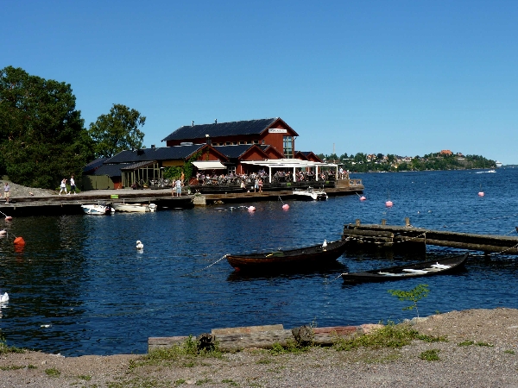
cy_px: 194
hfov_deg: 38.2
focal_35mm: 50
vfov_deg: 29.1
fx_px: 748
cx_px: 259
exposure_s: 1/400
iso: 80
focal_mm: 9
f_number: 5.6
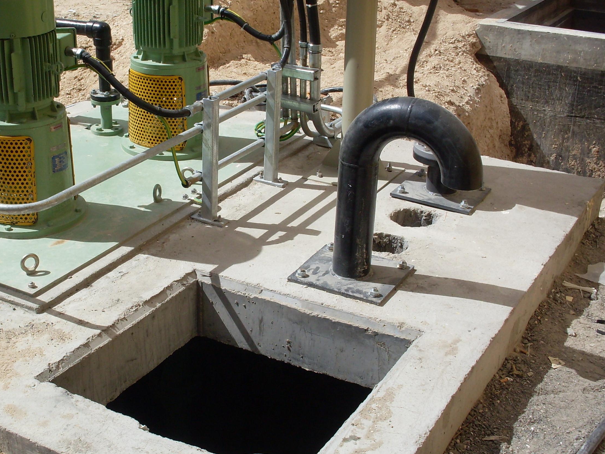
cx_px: 205
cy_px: 236
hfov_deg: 35.8
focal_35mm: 53
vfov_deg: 27.5
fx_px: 926
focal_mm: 6.3
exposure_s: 1/250
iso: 80
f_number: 8.4
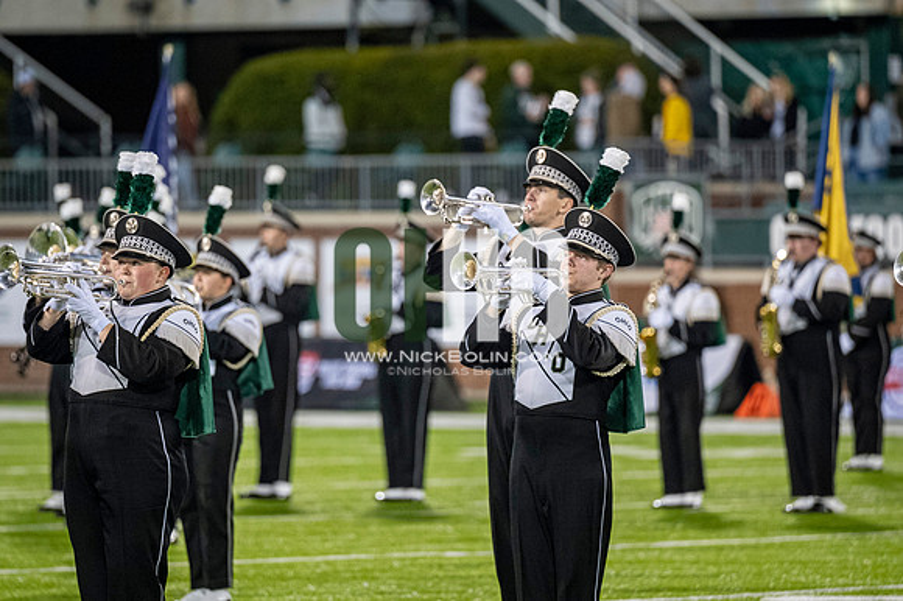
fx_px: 7520
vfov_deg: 4.6
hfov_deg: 6.9
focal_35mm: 300
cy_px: 300
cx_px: 452
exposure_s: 1/500
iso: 1000
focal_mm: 200
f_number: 2.8
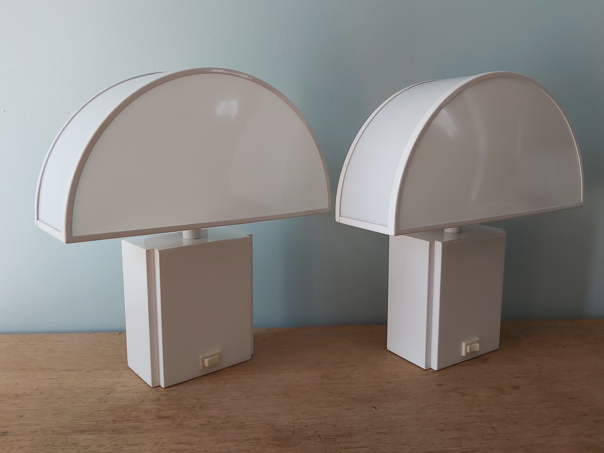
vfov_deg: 48.2
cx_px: 319
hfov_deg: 61.6
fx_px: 506
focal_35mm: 29
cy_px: 219
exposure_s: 1/100
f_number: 1.7
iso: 64
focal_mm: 3.92
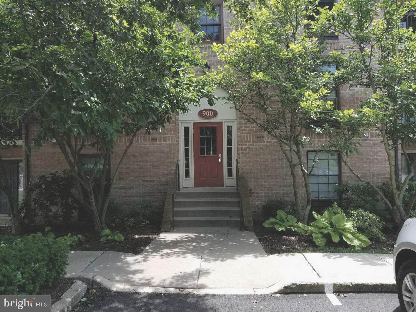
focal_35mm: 26
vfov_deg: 53.1
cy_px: 156
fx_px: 312
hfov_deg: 67.3
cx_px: 208
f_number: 1.7
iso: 50
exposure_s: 1/728
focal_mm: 4.25
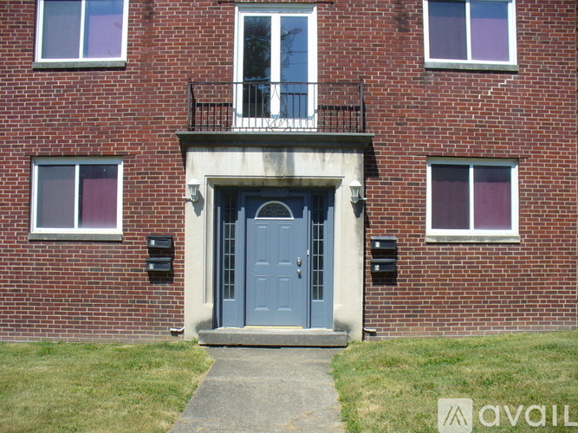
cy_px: 216
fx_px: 618
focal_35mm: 37
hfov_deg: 50.1
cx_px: 289
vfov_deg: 38.7
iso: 80
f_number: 5.6
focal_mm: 6.1
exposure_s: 1/320
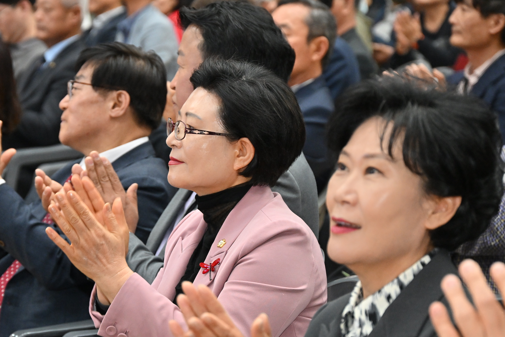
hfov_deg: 10.9
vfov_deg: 7.3
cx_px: 140
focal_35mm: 188
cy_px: 236
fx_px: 2637
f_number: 6.3
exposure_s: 1/250
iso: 3200
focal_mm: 125
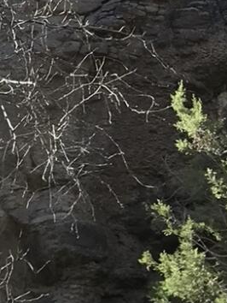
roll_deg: -3.3
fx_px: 1380
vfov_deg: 11.8
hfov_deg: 8.9
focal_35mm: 158
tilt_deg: +4.2
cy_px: 484
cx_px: 449
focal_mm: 3.99
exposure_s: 1/449
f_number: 1.8
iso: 20
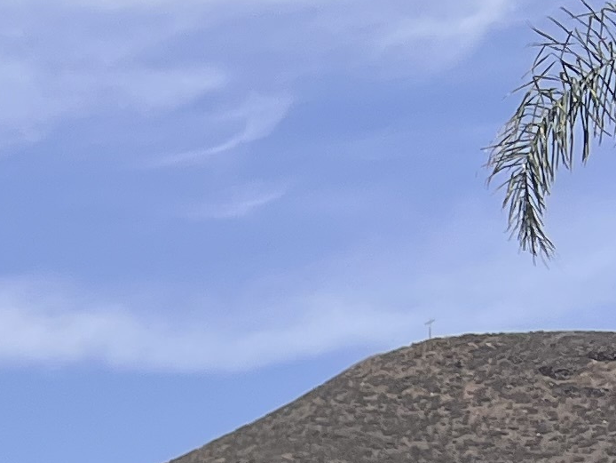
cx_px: -762
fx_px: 2688
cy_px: 1121
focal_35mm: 151
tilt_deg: -1.9
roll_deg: +0.1
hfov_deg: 11.3
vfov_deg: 8.9
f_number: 1.5
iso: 50
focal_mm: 5.7
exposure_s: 1/3571
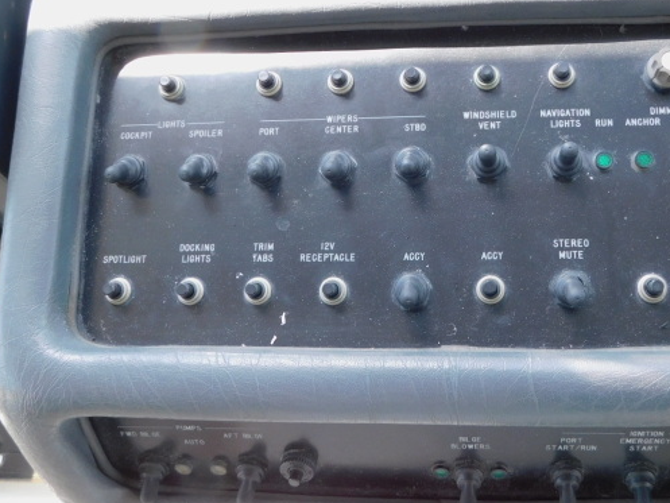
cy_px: 213
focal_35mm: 37
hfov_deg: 49.6
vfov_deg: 38.6
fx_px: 716
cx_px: 419
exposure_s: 1/80
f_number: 3
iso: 125
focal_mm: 4
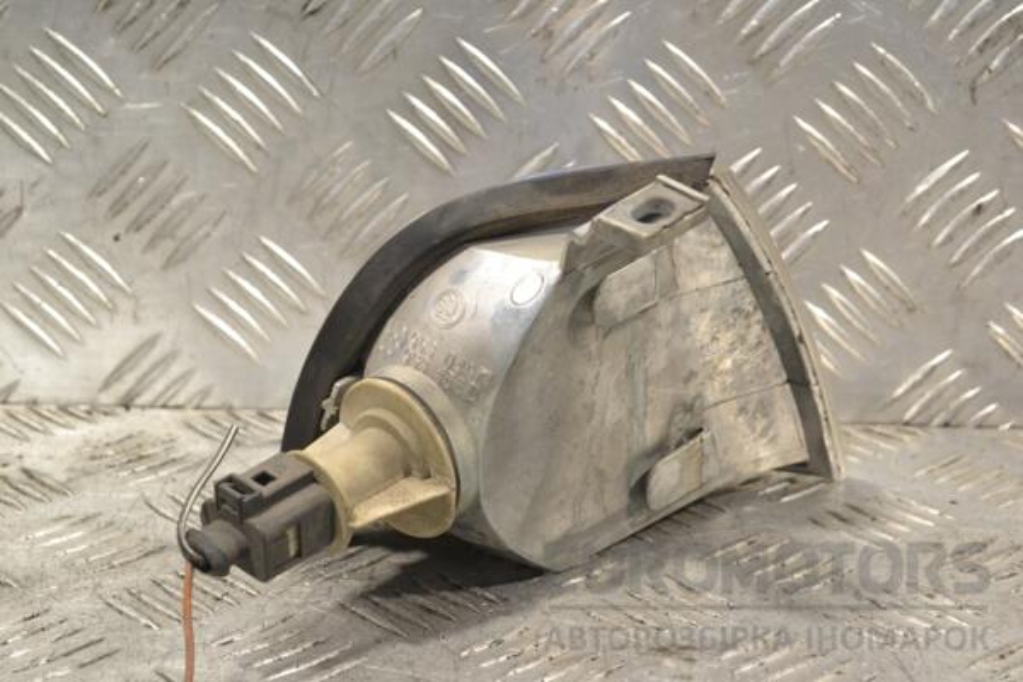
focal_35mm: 82
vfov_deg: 16.6
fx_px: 2344
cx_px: 512
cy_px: 341
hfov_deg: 24.6
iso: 3200
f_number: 8
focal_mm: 55
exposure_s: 1/250
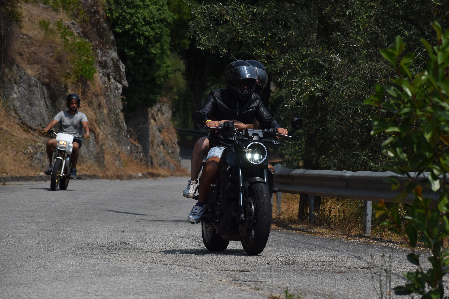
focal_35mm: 195
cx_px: 224
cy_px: 150
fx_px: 2432
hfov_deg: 10.5
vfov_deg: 7.0
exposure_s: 1/2000
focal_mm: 130
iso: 200
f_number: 8
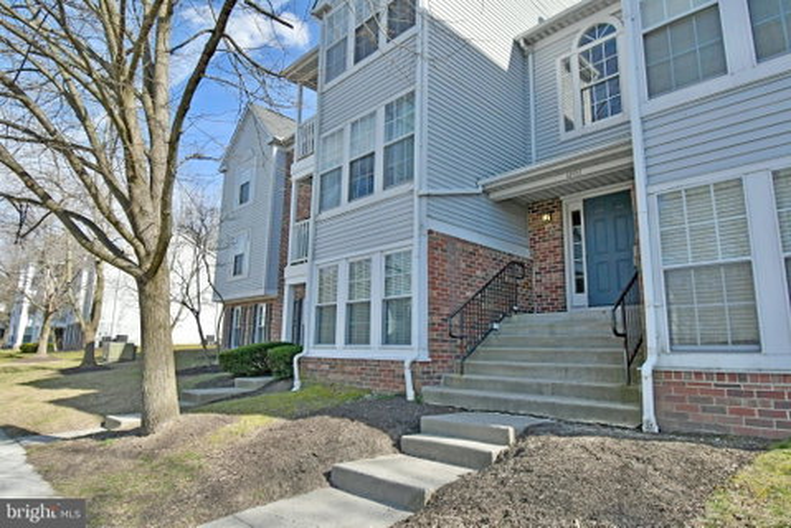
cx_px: 396
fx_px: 462
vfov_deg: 59.6
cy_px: 264
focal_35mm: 21
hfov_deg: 81.2
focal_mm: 14
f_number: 7.1
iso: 3200
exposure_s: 1/8000
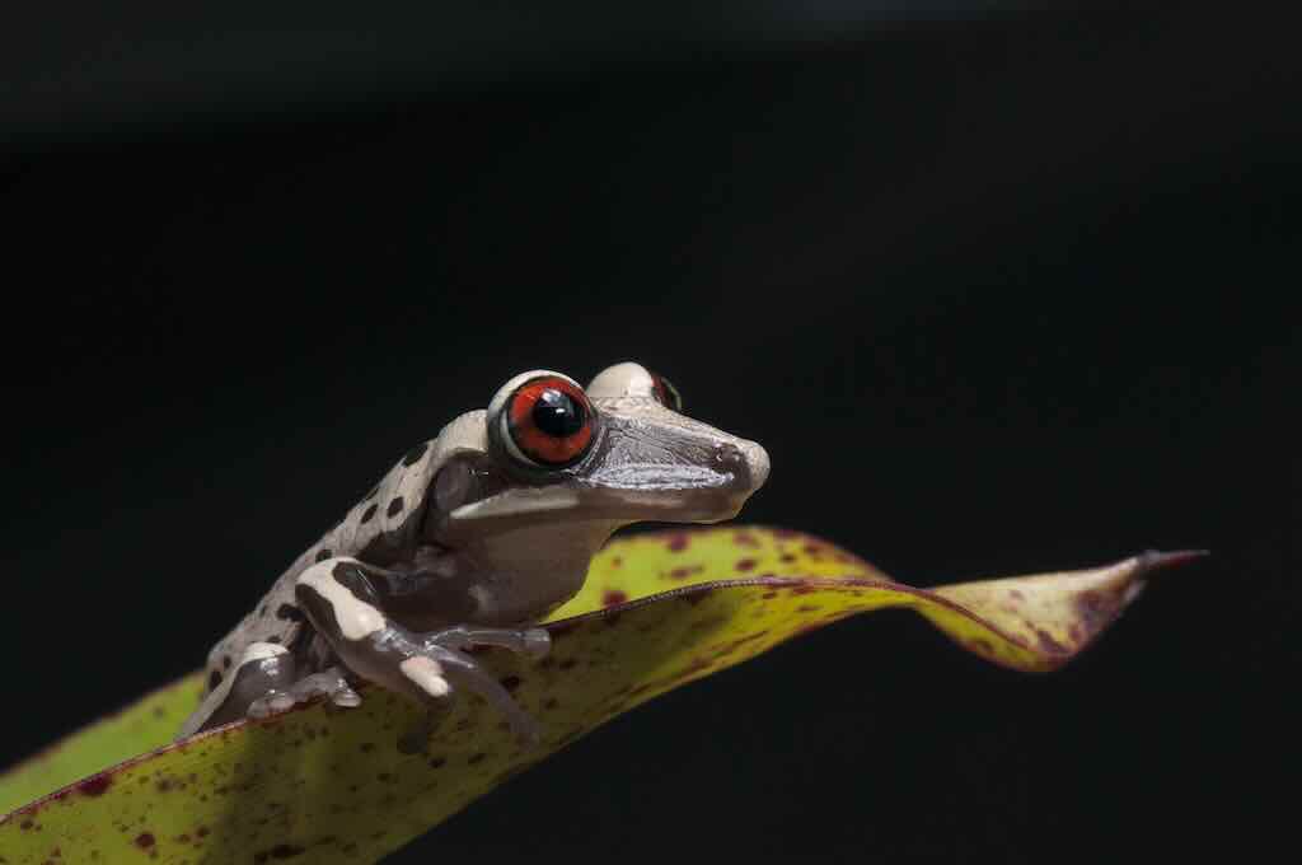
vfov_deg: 8.7
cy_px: 432
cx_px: 651
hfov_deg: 13.1
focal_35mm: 158
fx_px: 5689
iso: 500
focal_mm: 105
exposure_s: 1/125
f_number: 22
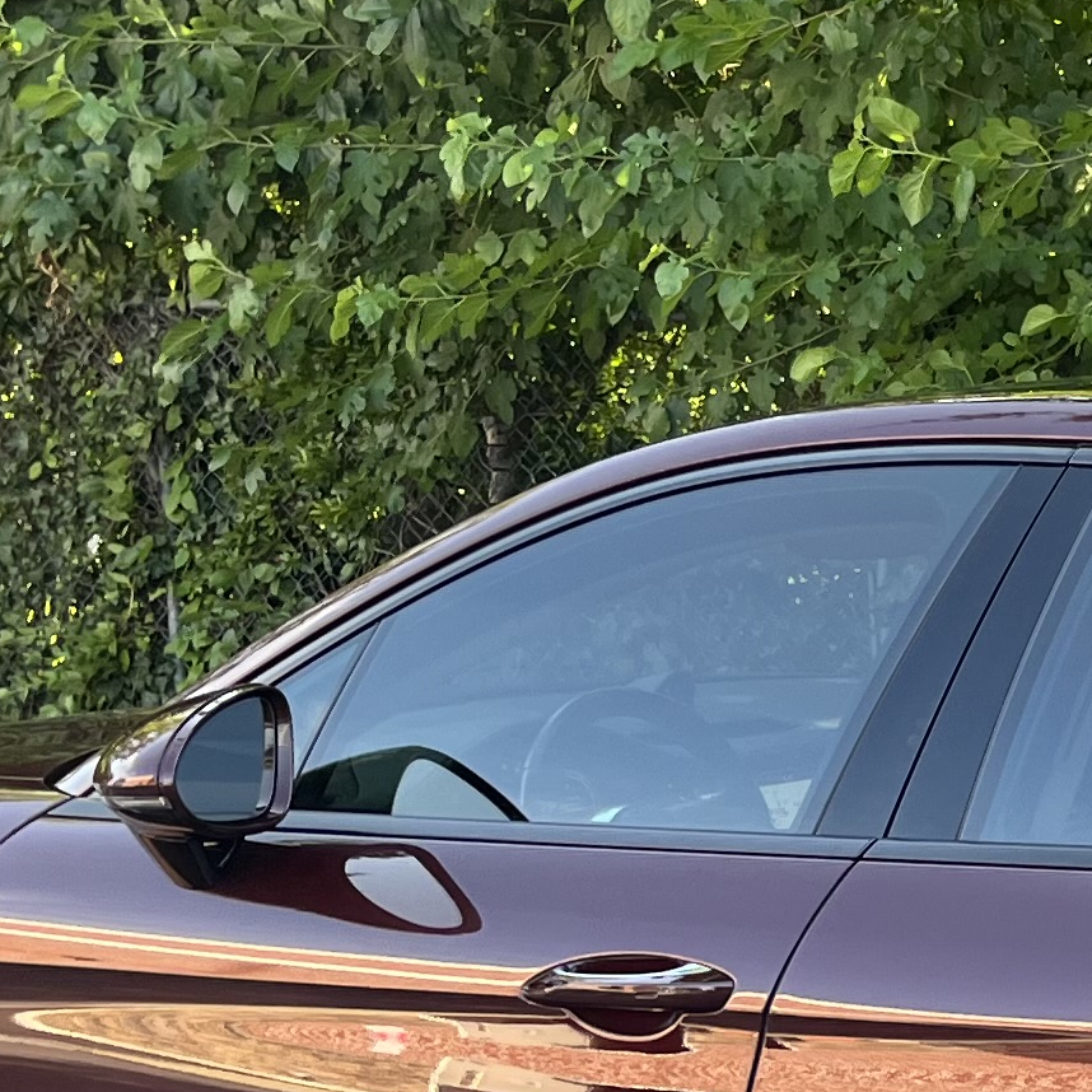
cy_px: 1114
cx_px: 1722
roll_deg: +2.3
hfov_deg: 14.8
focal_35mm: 108
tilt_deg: -11.2
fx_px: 3855
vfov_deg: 15.8
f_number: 1.6
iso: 32
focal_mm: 5.1
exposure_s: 1/127
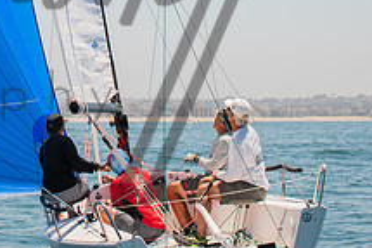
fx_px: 1590
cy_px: -34
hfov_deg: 13.2
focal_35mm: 154
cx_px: 36
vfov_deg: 8.8
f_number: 4.8
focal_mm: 38
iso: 100
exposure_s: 1/320
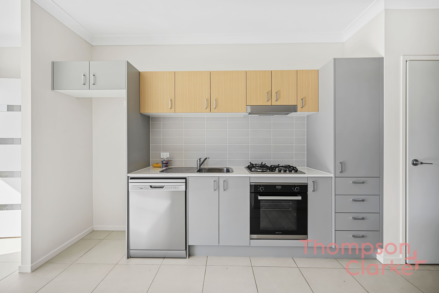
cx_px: 220
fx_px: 171
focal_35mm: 14
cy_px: 146
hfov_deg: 104.2
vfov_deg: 81.3
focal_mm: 14
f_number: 4
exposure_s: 1/50
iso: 100
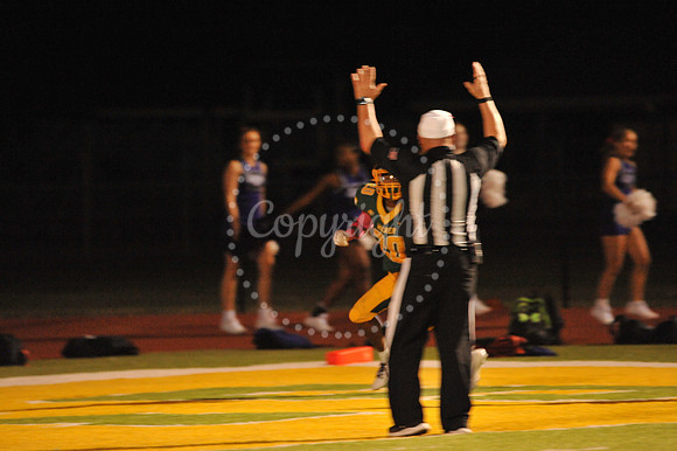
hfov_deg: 4.6
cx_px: 338
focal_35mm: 450
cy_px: 226
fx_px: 8457
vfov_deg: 3.1
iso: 6400
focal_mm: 450
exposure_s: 1/200
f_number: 6.3
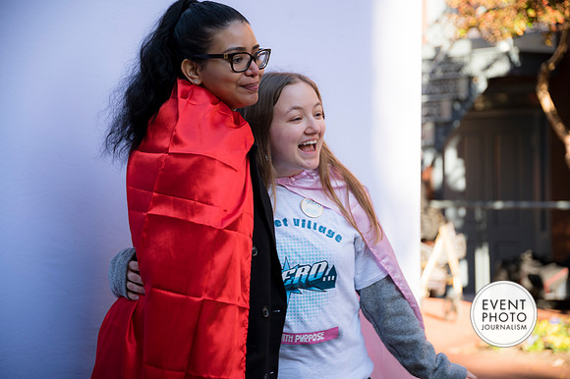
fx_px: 1298
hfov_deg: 24.8
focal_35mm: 82
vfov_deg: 16.6
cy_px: 190
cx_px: 285
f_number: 4
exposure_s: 1/250
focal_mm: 82
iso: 125
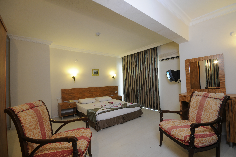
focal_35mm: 15
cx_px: 118
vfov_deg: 77.2
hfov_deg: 100.5
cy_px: 78
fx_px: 98
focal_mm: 10
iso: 200
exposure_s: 1/2
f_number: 10
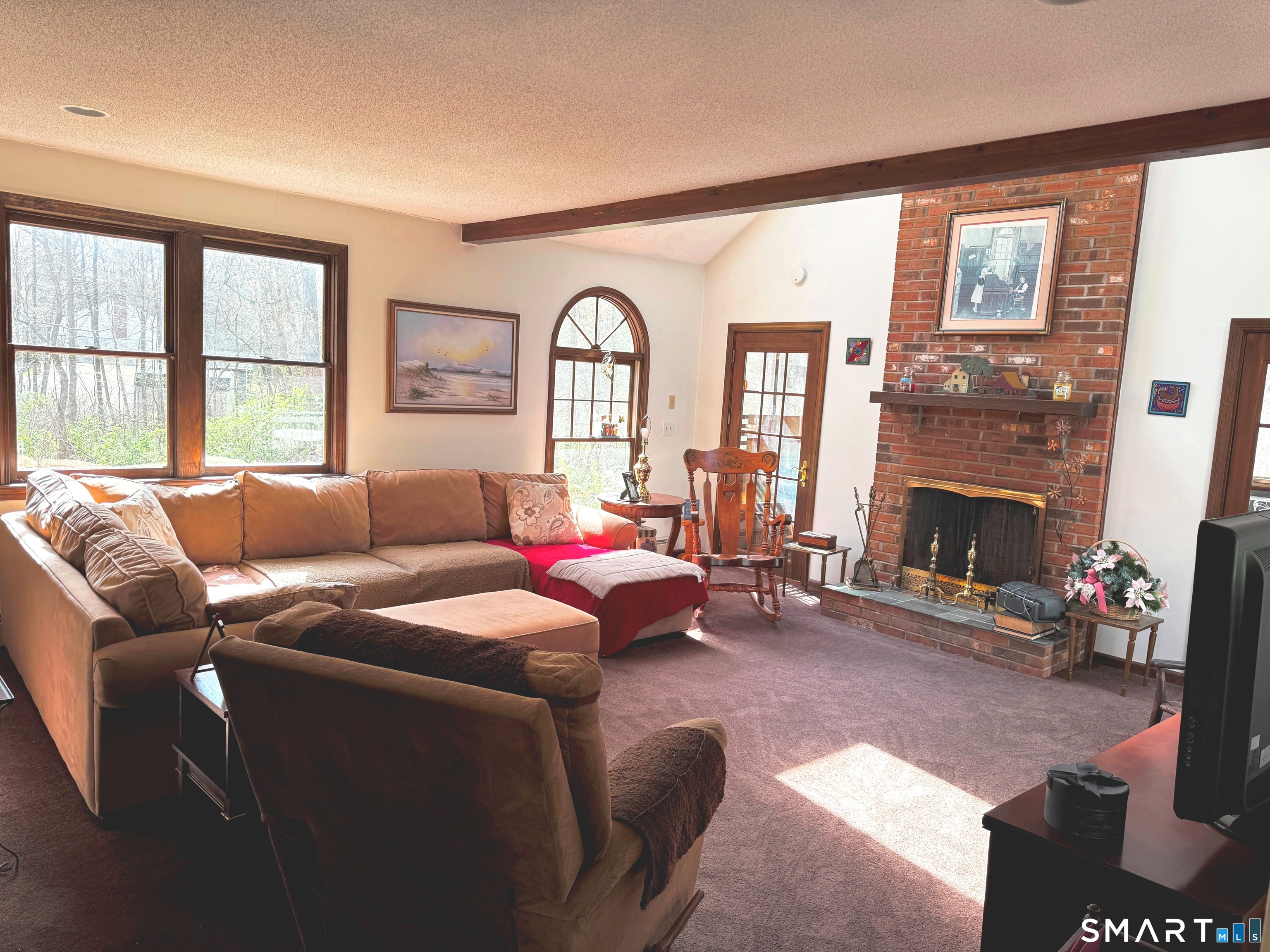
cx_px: 635
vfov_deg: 56.8
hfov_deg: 71.6
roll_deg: -3.2
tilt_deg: -6.7
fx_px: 881
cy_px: 476
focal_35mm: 24
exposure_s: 1/262
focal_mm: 6.76
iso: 64
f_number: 1.78
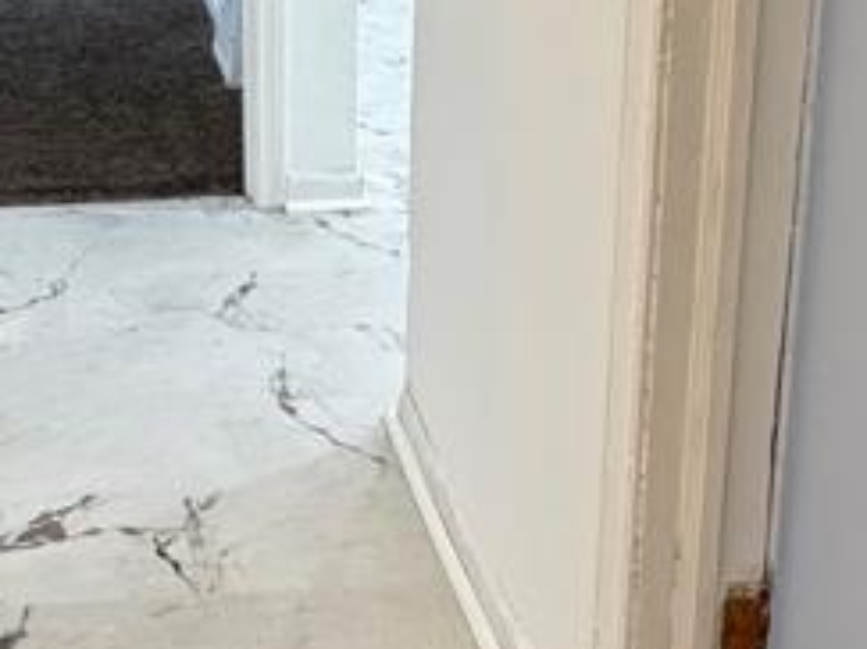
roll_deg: +3.0
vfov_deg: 23.5
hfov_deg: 31.2
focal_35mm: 59
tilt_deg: -13.5
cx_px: 86
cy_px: -39
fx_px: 1477
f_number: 2.2
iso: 640
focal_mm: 2.22
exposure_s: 1/60
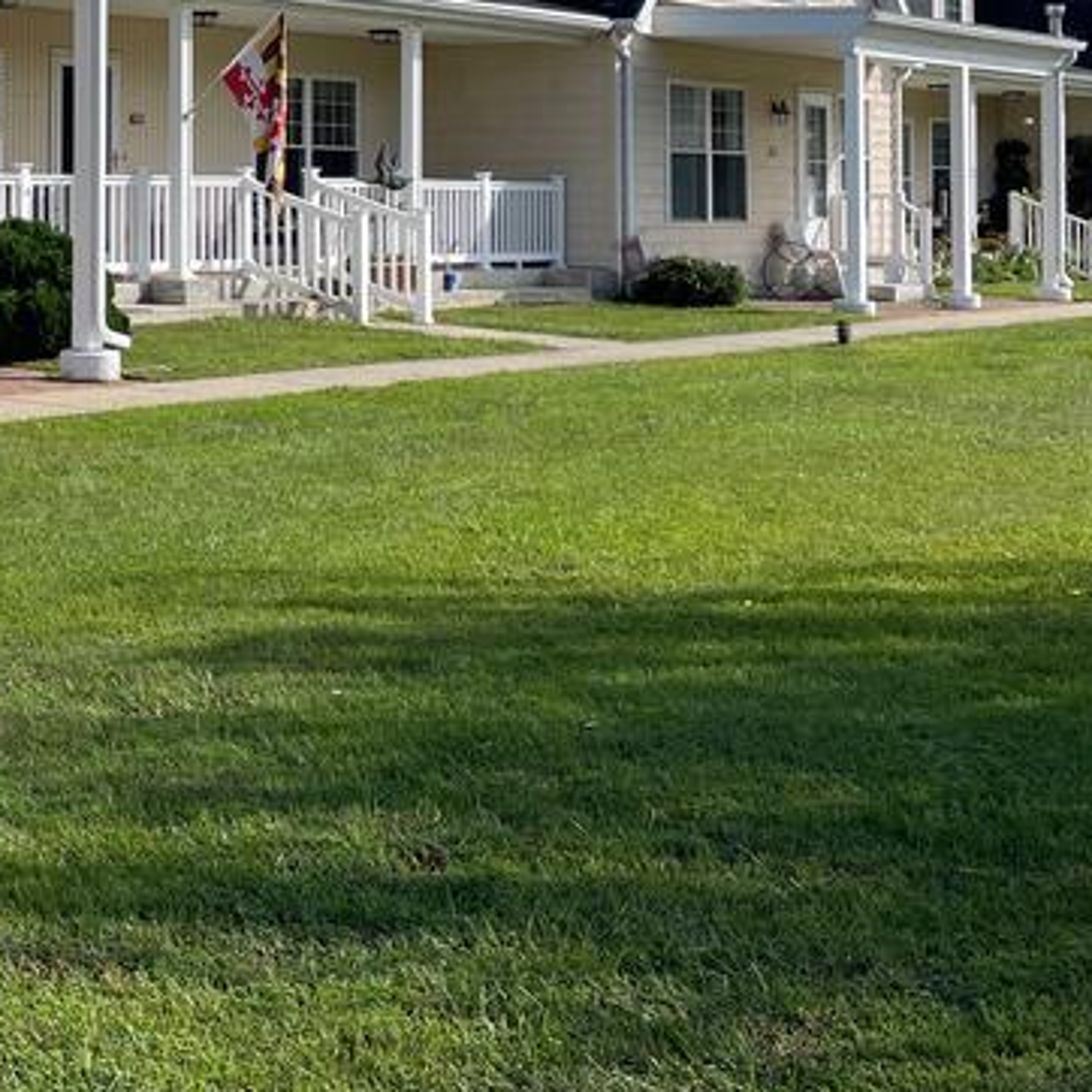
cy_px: 139
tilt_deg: +2.4
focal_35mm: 65
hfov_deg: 25.3
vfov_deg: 25.8
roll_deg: -0.5
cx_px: 12
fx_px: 2320
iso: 32
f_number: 1.6
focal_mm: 4.2
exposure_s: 1/3401
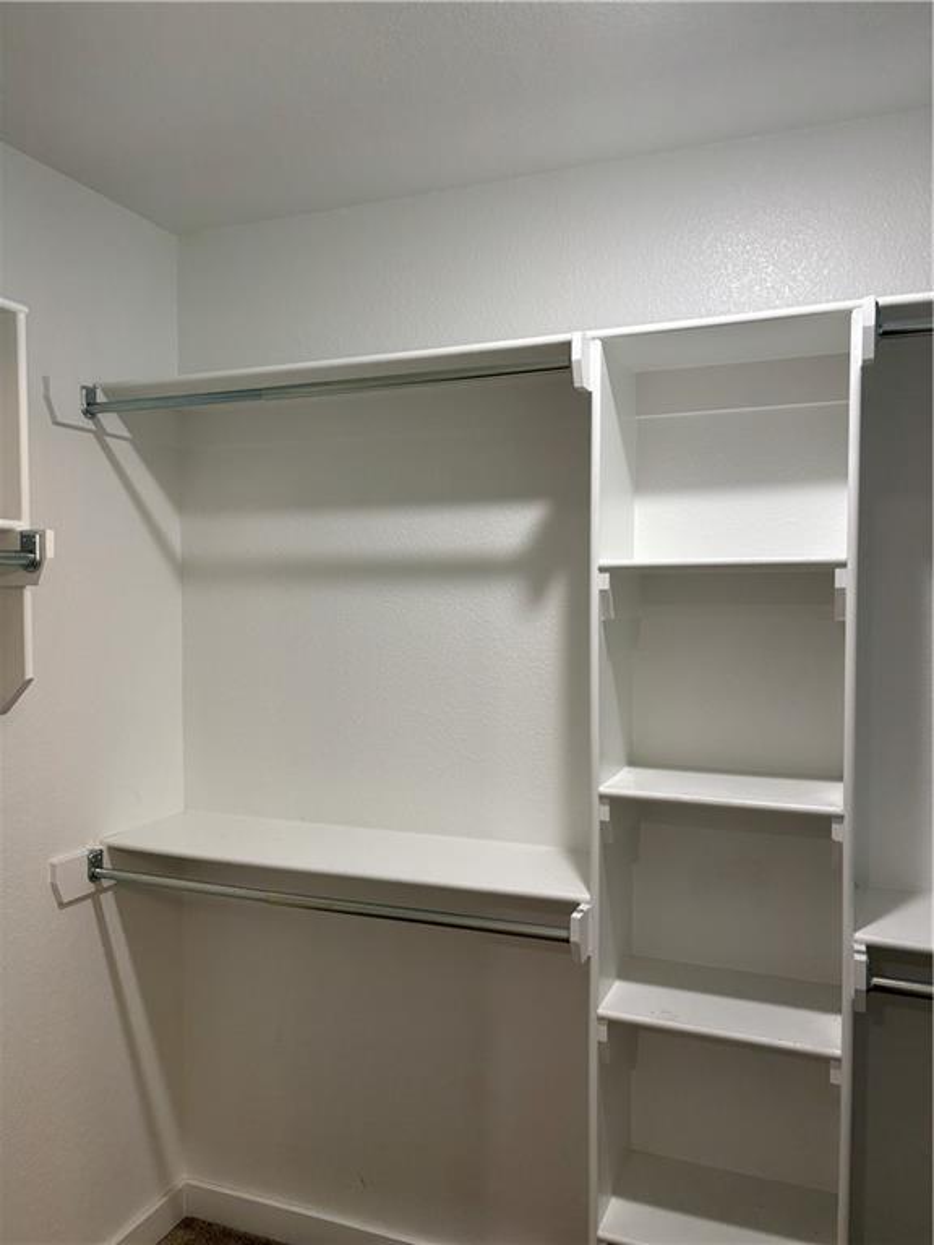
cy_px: 622
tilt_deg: -1.9
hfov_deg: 53.1
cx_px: 467
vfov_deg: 67.3
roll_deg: +0.3
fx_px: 935
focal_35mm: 26
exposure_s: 1/120
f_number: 1.6
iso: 125
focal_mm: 5.96
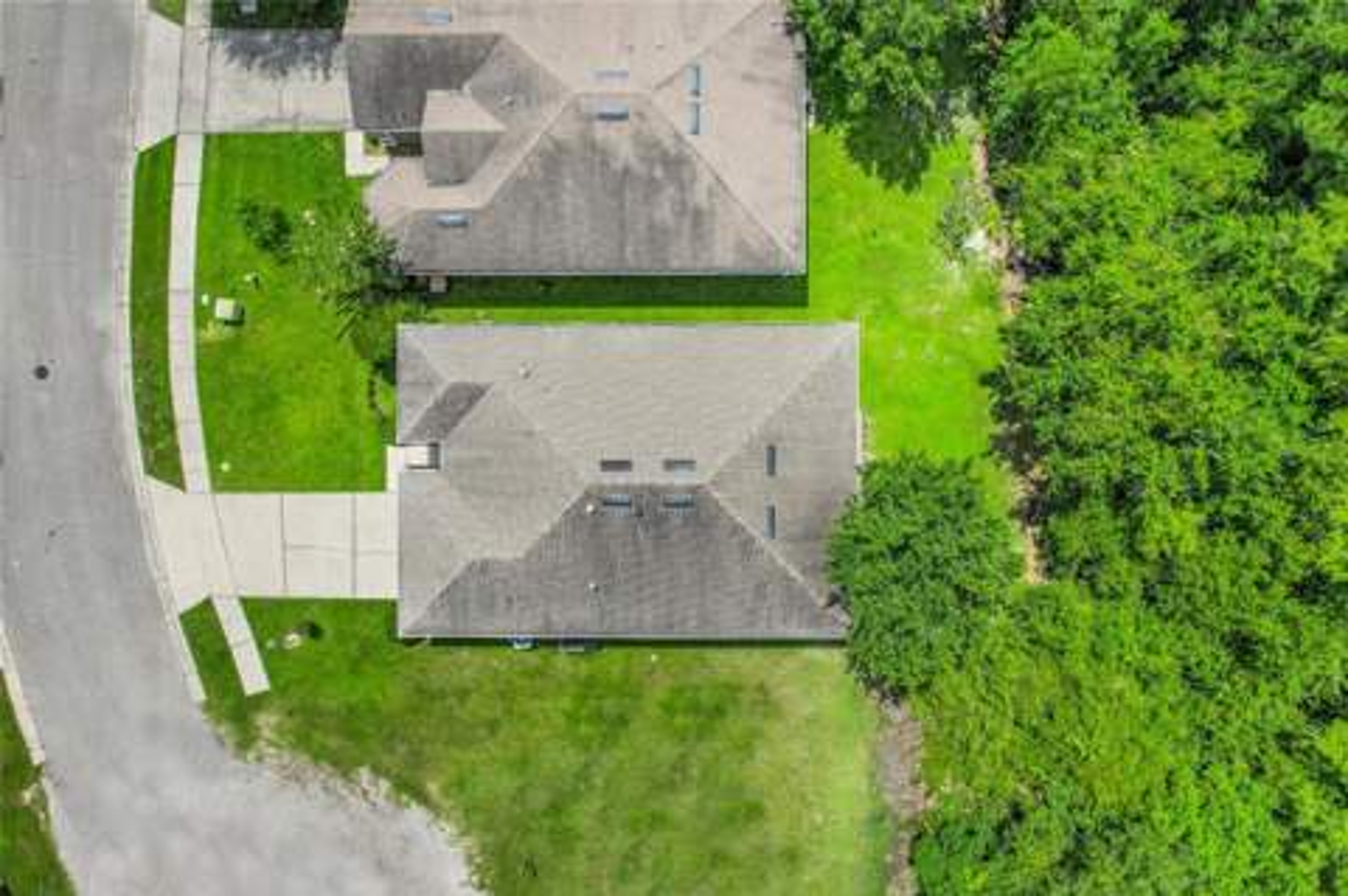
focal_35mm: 22
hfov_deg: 78.6
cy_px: 448
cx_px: 674
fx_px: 823
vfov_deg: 57.1
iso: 100
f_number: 2.8
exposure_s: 1/500
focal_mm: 8.38
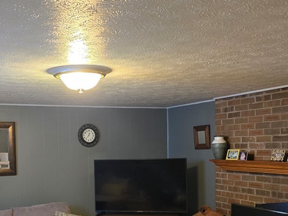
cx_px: 98
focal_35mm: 50
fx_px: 416
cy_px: 158
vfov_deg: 28.7
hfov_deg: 37.8
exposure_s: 1/60
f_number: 1.7
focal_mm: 6.3
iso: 640
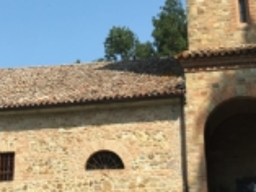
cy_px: -2
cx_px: 72
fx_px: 614
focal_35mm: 83
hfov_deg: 23.4
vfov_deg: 17.4
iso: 25
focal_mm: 4.15
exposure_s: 1/1326
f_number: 2.2
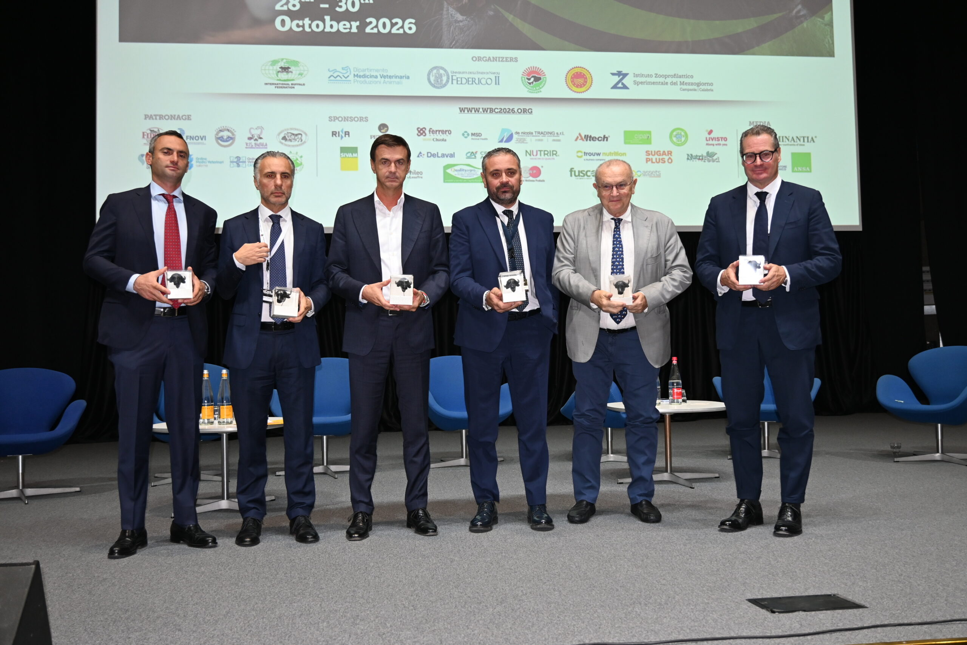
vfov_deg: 36.9
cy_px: 322
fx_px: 967
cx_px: 484
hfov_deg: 53.1
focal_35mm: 36
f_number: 3.8
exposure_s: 1/60
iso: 500
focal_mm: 24
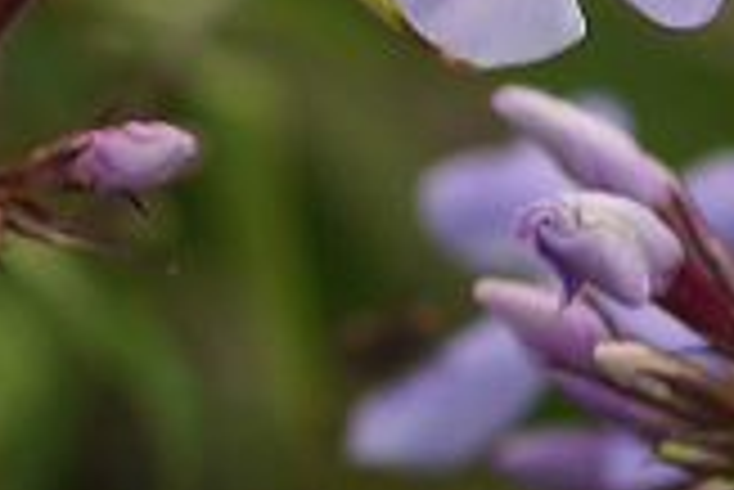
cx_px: -1491
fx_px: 22468
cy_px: -373
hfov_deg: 1.9
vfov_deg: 1.3
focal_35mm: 1101
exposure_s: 1/160
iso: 160
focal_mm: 100
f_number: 5.6
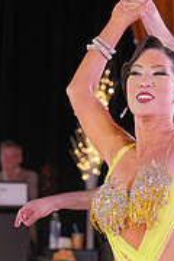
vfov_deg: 9.0
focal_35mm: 225
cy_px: 316
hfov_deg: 6.1
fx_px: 1631
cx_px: 195
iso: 2500
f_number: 4
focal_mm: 70
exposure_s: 1/400
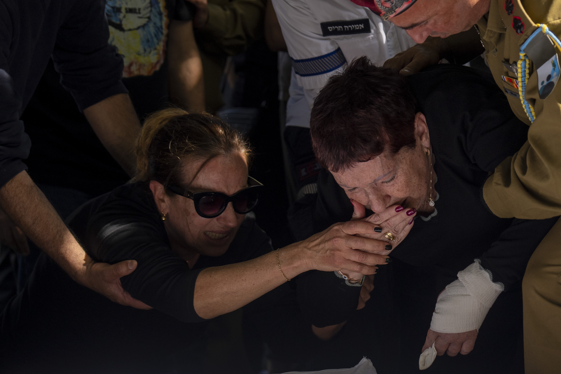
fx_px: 1839
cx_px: 559
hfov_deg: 17.0
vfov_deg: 11.6
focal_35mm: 118
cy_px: 185
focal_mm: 52
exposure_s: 1/800
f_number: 2.8
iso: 100
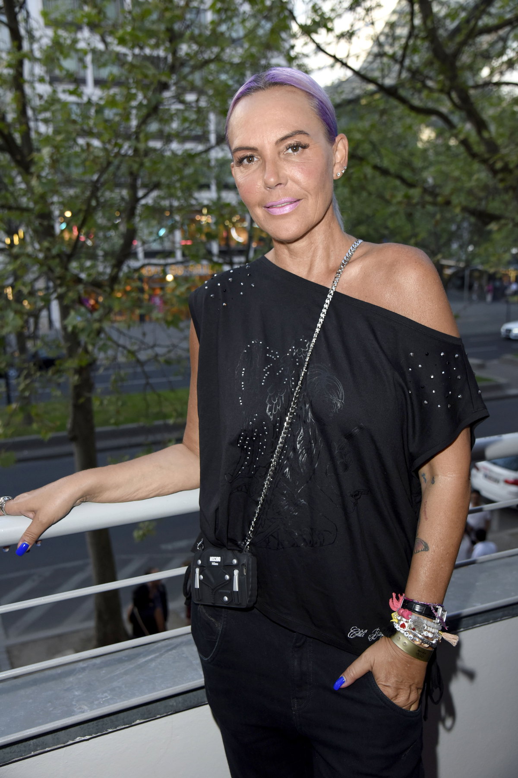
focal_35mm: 38
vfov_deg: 50.7
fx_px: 820
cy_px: 389
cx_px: 259
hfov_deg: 35.1
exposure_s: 1/160
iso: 1000
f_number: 5.6
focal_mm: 38
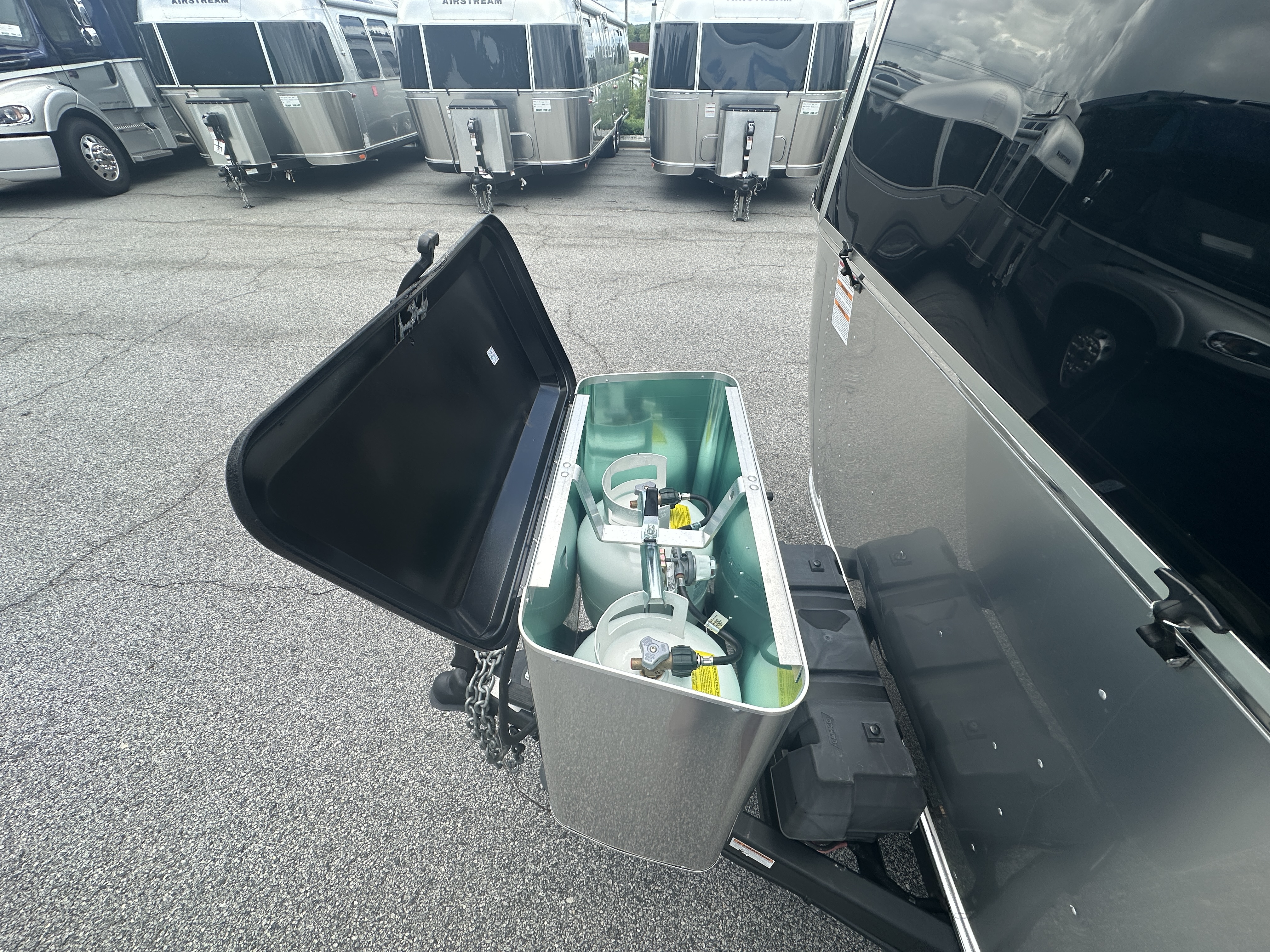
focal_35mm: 14
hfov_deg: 102.1
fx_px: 514
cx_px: 635
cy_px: 476
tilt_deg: -40.5
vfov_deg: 85.7
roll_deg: -0.4
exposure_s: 1/1276
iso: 40
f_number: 2.2
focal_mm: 2.22
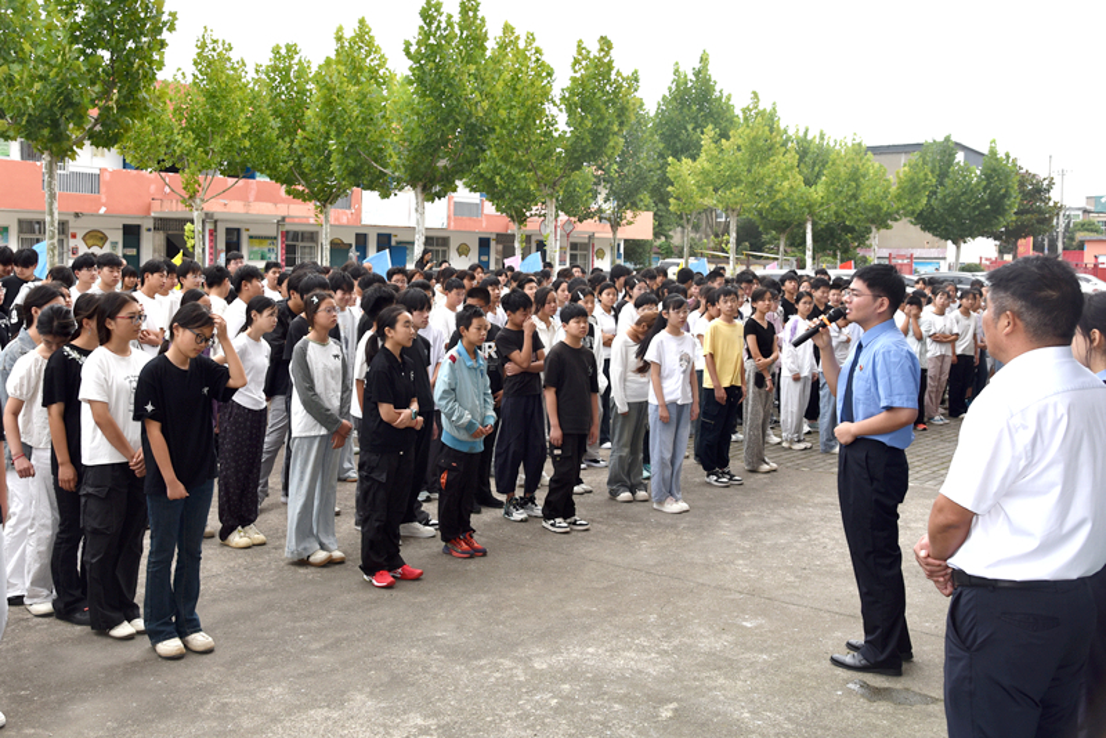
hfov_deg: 60.3
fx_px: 953
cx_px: 553
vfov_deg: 42.4
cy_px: 369
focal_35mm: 31
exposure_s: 1/200
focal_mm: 31
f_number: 7.1
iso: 100
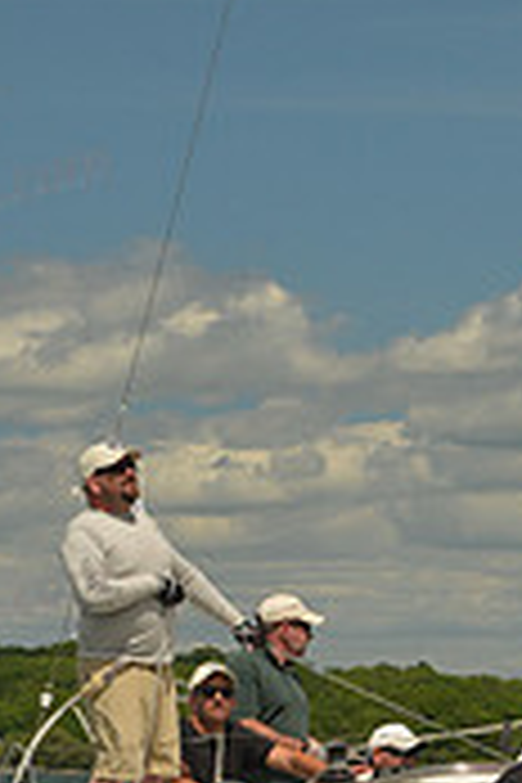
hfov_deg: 4.8
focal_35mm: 287
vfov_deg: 7.1
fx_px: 6242
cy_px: 814
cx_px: 344
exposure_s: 1/1000
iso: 400
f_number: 7.1
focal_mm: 86
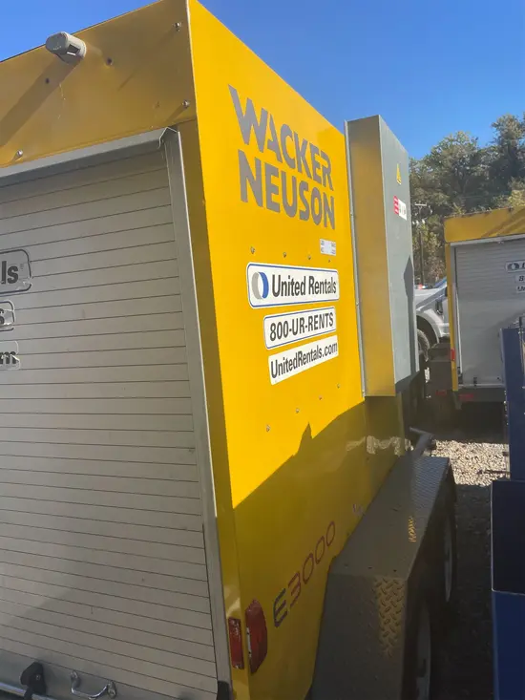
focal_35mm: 26
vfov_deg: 67.3
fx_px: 526
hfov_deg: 53.1
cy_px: 350
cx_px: 262
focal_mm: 4.2
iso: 32
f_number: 1.6
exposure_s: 1/3861
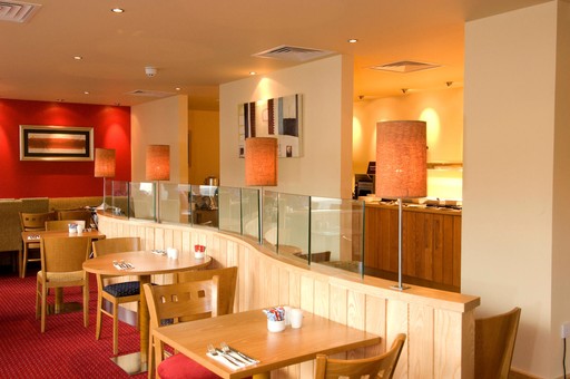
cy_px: 190
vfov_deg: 36.8
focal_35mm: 36
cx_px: 285
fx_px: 569
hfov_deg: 53.2
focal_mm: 24
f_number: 8
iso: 400
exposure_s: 1/10
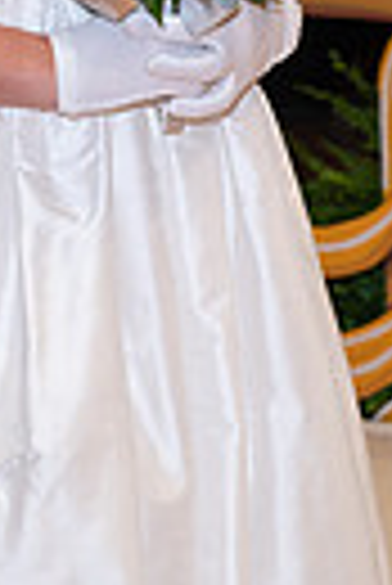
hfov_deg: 5.7
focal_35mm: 242
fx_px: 3942
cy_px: -148
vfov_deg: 8.4
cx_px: -5
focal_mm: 70
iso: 400
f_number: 4.5
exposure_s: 1/25
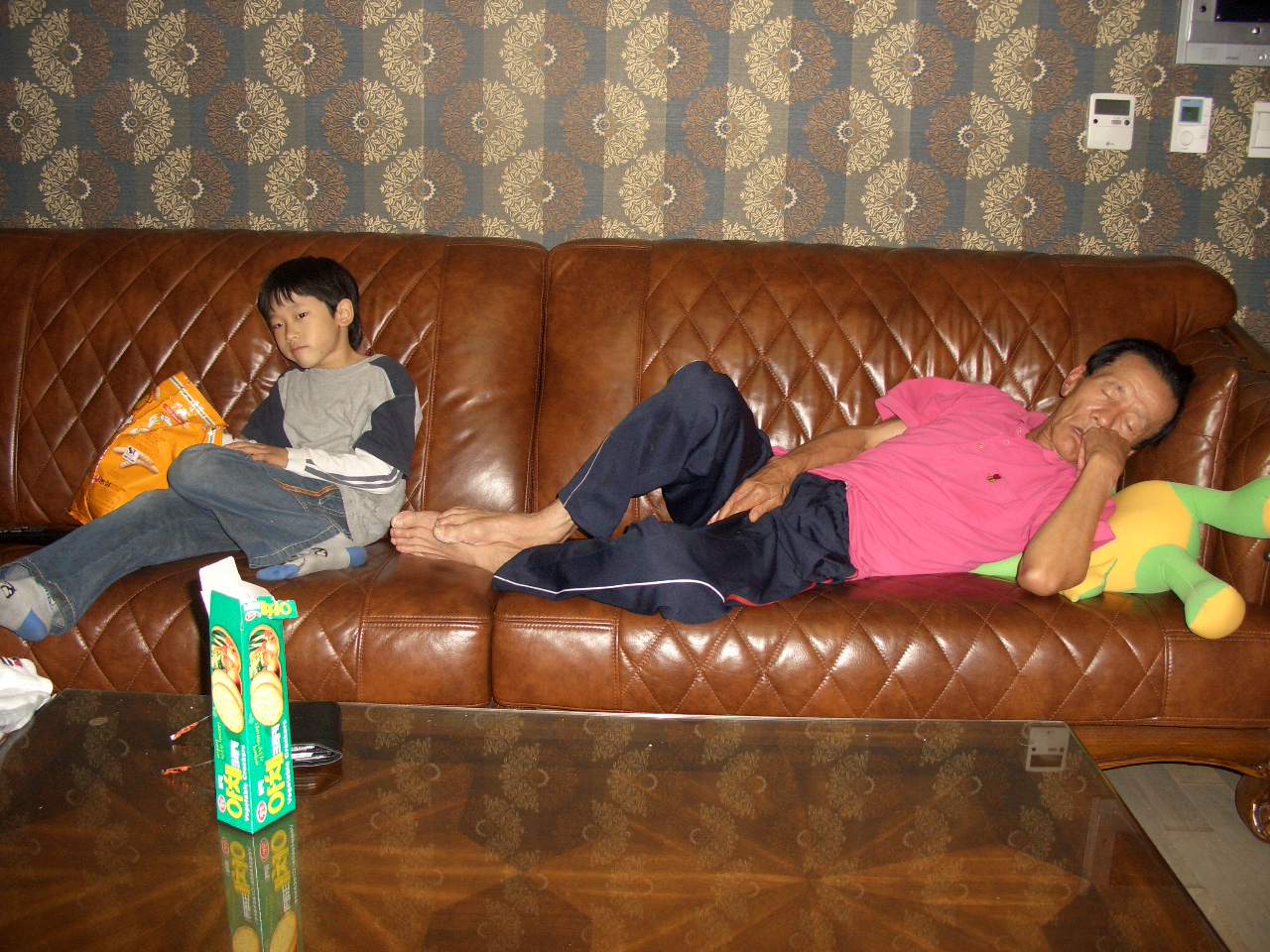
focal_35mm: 33
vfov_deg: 42.9
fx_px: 1211
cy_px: 476
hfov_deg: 55.4
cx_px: 635
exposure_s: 1/60
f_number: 2.8
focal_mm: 7.1
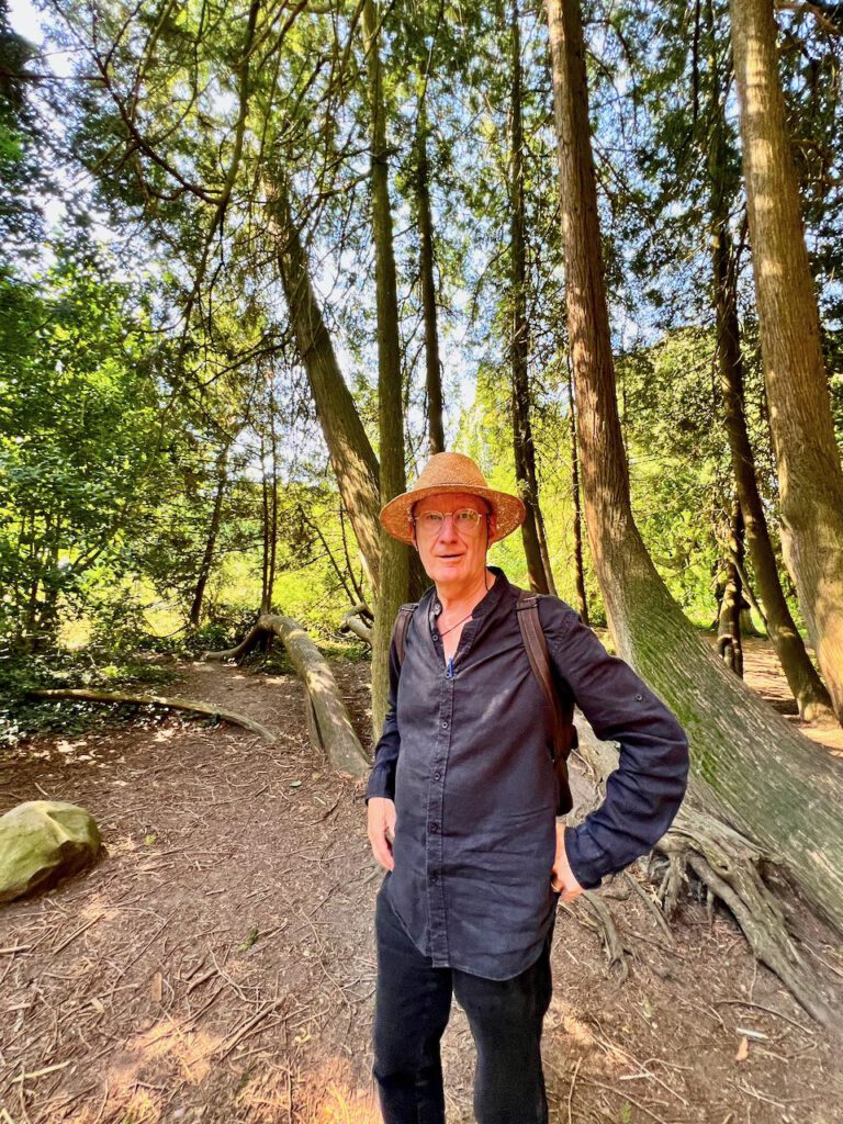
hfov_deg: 89.9
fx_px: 422
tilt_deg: +3.9
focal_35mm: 13
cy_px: 562
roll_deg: +2.4
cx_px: 422
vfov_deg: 106.2
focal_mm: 1.57
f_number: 1.8
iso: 125
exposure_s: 1/99
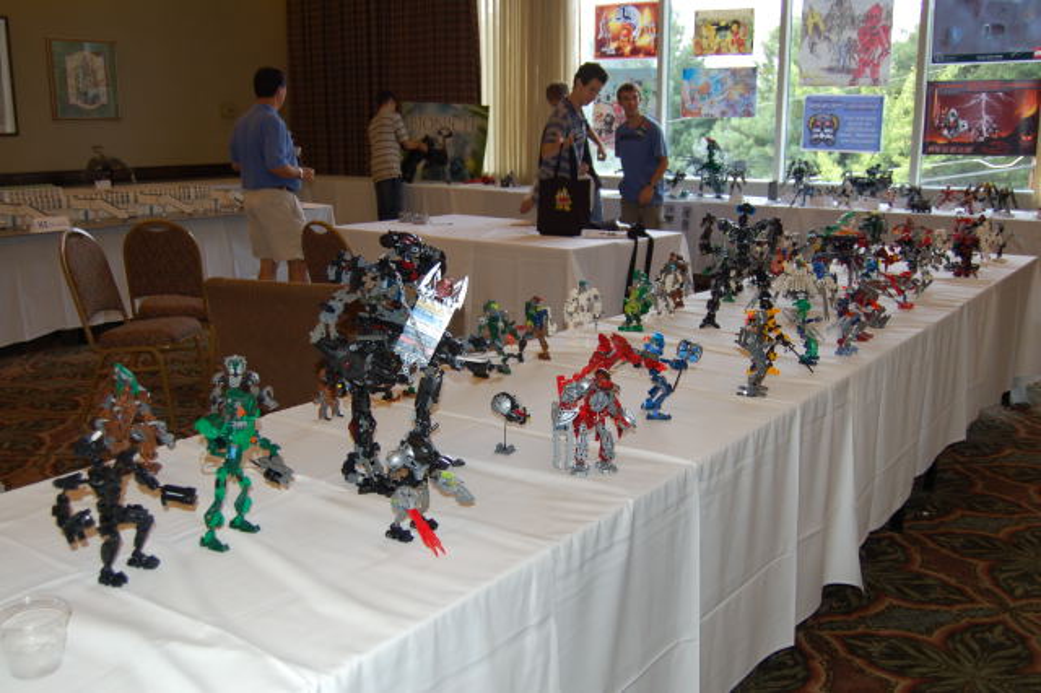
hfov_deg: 55.1
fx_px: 997
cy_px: 346
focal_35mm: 34
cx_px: 520
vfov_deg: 38.3
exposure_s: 1/60
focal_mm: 23
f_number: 3.8
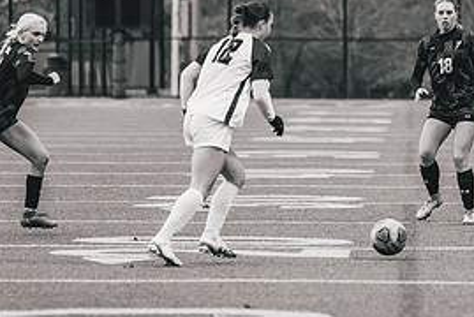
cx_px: 481
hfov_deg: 5.6
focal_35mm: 370
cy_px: 118
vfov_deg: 3.7
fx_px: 4877
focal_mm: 150
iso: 400
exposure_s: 1/1250
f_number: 2.8
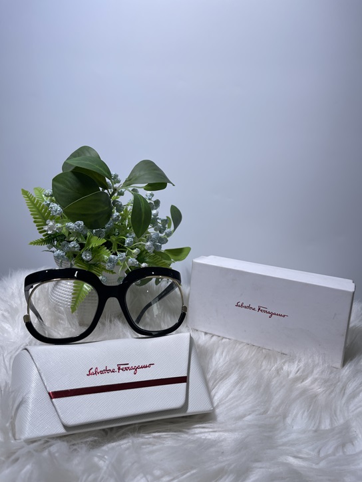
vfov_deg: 69.4
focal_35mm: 25
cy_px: 241
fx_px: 348
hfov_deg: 54.9
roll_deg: -4.1
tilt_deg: -12.8
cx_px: 181
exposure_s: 1/1238
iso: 32
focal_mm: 5.1
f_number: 1.6
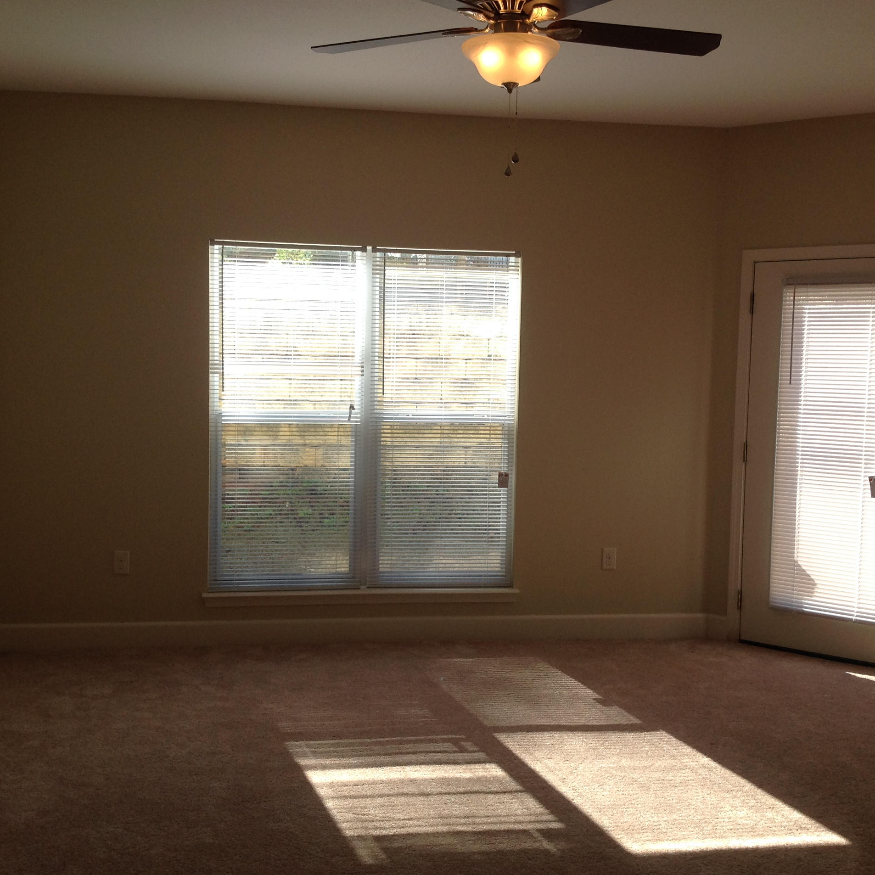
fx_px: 1201
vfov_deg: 40.0
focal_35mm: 42
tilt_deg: -5.0
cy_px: 440
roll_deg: -0.4
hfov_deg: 40.0
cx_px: 487
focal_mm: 4.28
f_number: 2.4
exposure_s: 1/280
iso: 50
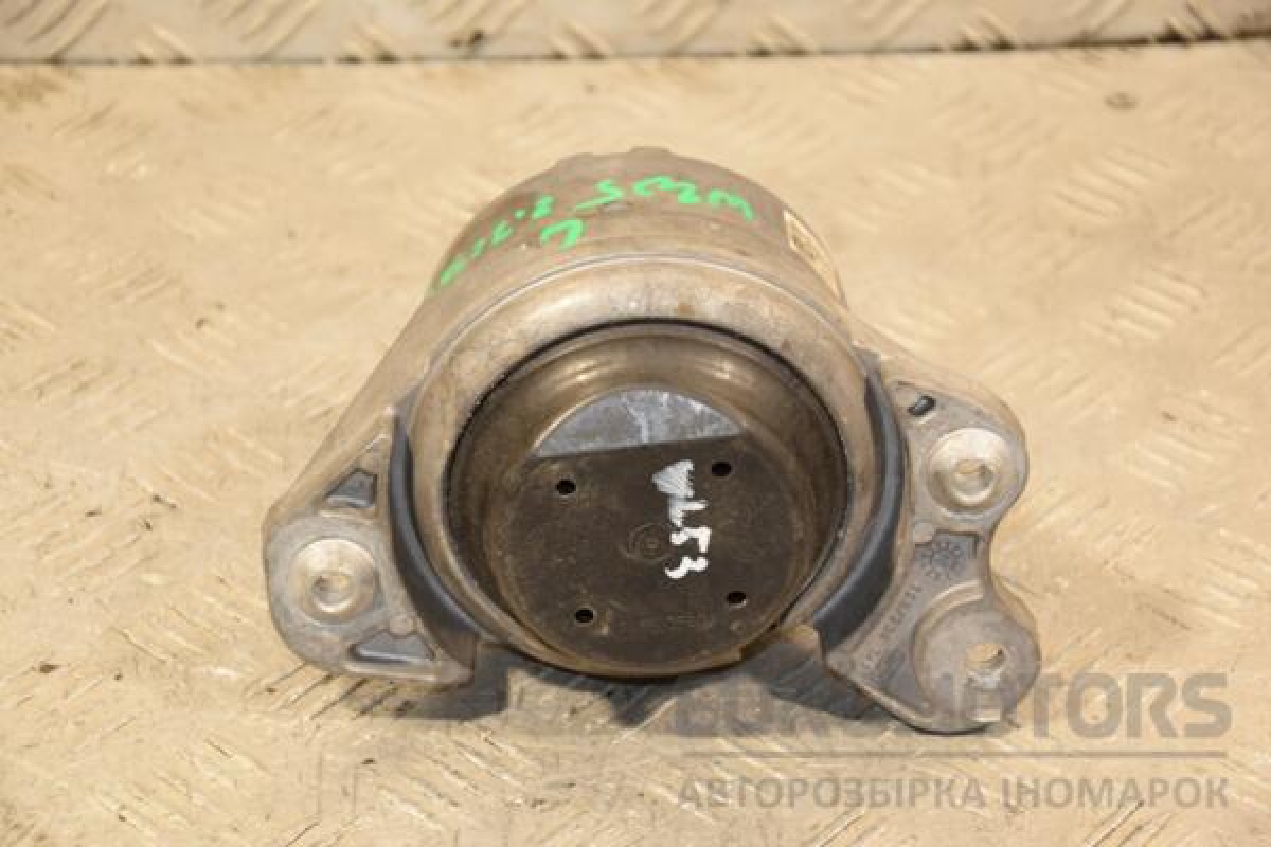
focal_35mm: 112
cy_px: 424
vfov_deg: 12.2
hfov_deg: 18.2
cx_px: 636
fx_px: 3972
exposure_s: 1/80
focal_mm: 75
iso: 800
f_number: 5.3
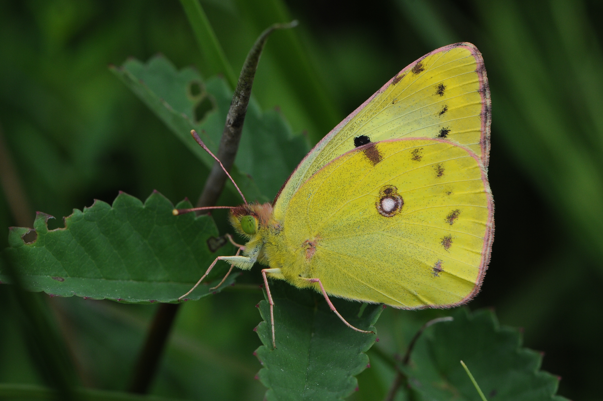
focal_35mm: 174
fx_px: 2904
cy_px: 197
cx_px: 292
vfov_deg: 7.9
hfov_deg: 11.9
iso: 400
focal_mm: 105
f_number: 11
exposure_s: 1/500
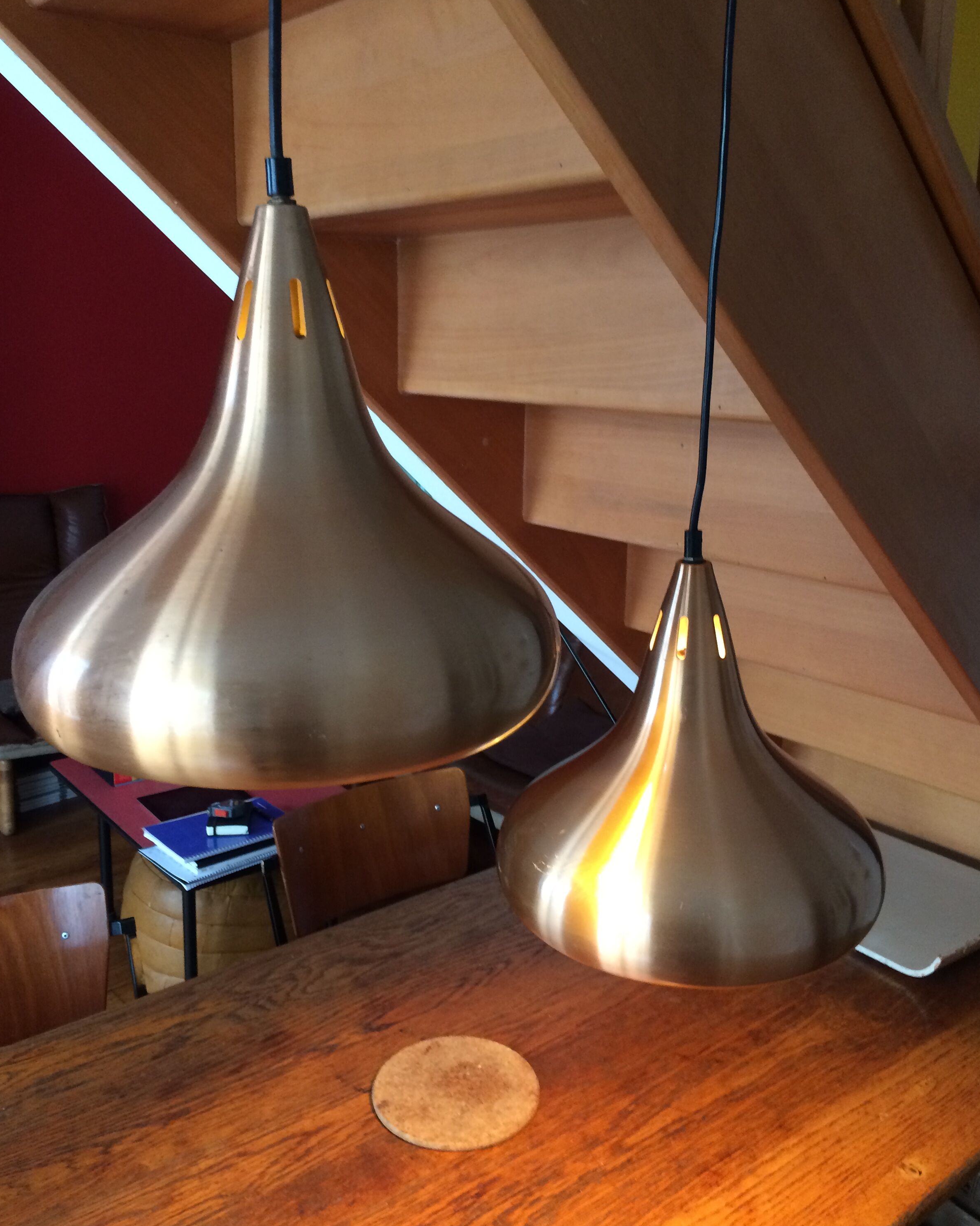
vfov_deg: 57.2
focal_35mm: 31
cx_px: 500
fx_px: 1124
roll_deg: -0.1
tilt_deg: -10.7
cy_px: 583
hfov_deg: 47.1
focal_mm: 4.15
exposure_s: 1/33
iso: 250
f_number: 2.2
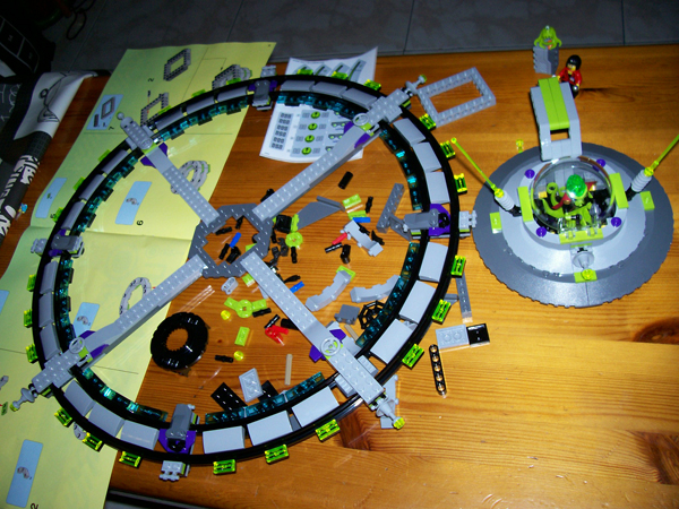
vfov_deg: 41.8
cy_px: 254
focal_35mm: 34
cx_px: 340
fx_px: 667
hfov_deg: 54.0
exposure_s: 1/64
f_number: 2.7
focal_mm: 5.6
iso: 80
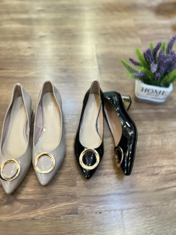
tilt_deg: -57.8
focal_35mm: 26
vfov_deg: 67.3
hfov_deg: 53.1
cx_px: 88
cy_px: 118
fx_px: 176
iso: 400
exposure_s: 1/33
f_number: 1.6
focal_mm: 5.1
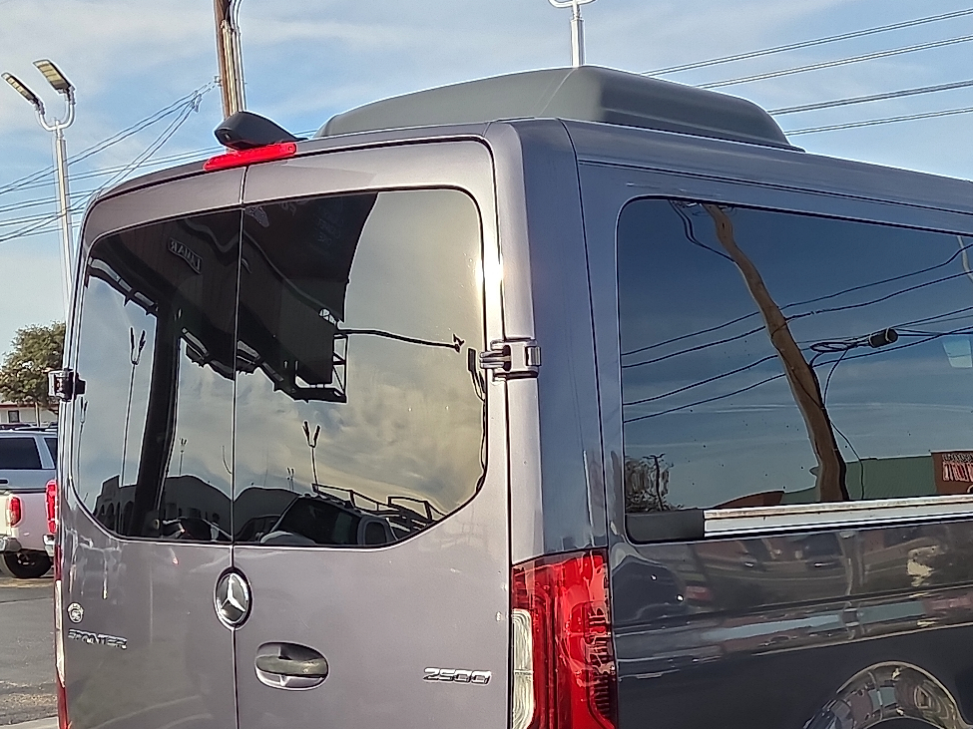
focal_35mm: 64
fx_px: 1799
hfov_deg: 29.8
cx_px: 720
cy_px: 583
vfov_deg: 22.6
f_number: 1.8
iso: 25
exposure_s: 1/667
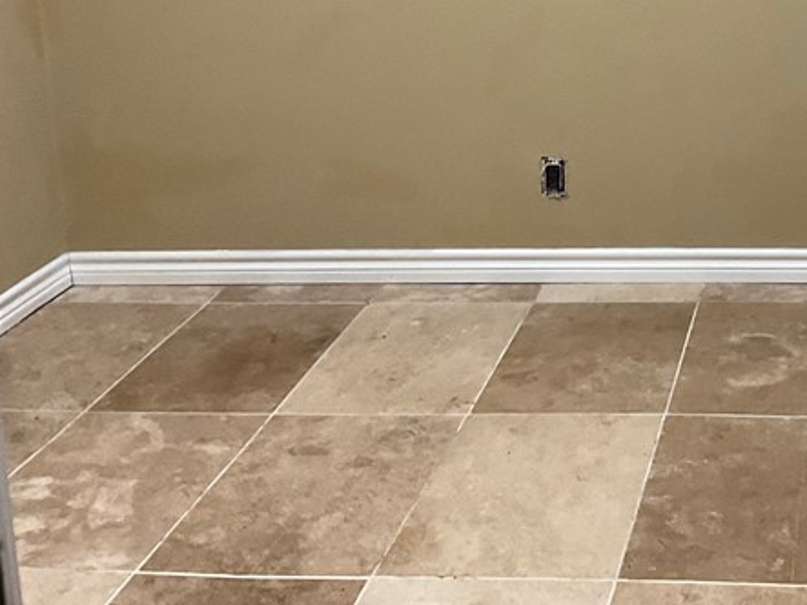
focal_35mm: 67
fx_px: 1562
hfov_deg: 27.8
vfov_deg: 21.0
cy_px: -27
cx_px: 743
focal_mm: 3
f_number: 1.8
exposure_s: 1/60
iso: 100
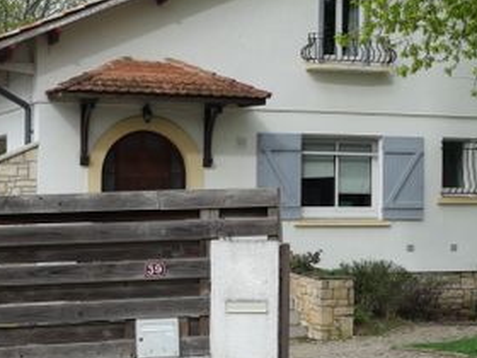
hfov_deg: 21.6
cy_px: 188
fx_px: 1240
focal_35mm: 90
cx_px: 354
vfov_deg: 16.4
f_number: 5
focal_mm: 21
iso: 200
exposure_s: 1/320
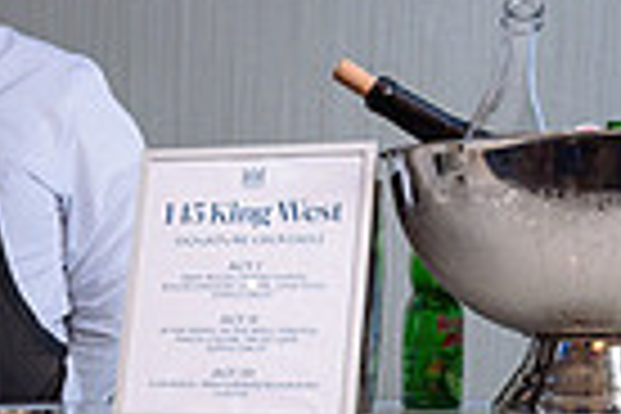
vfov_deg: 12.0
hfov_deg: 18.1
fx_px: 1897
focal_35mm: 110
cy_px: 587
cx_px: -19
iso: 500
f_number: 5
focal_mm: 24
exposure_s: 1/40
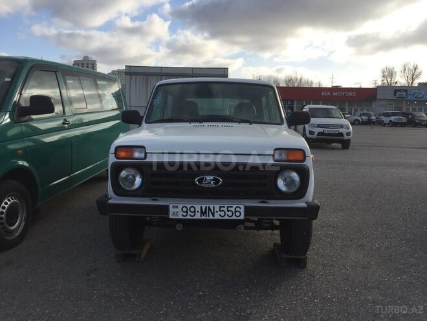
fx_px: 358
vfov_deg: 48.2
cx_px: 214
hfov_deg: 61.7
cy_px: 160
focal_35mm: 29
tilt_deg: -8.6
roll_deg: -2.0
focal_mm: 4.15
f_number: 2.2
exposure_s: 1/1721
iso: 32
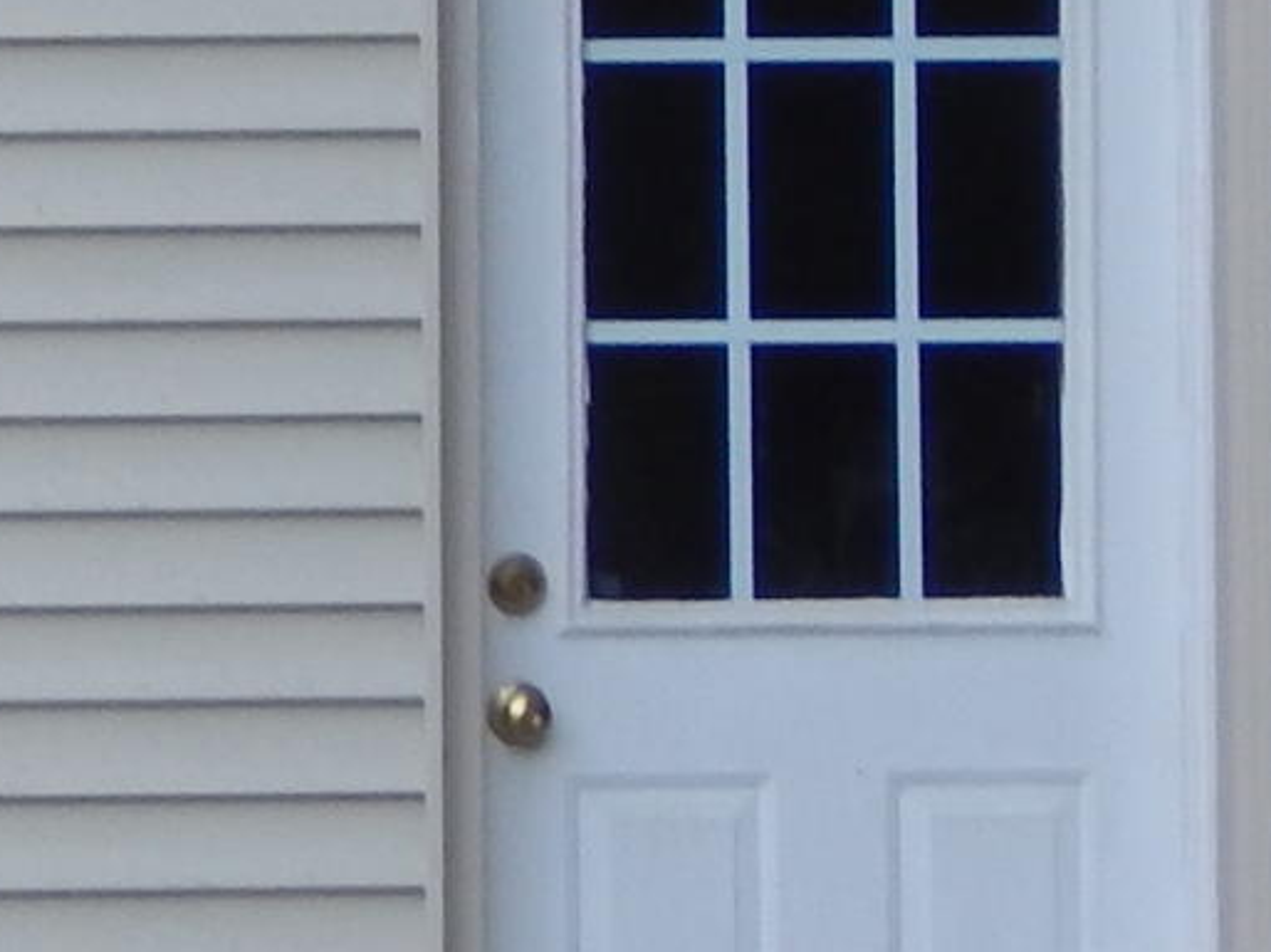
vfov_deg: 2.2
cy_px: 59
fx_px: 24442
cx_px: -997
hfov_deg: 3.0
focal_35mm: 666
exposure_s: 1/80
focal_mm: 20.5
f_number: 4.6
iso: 125
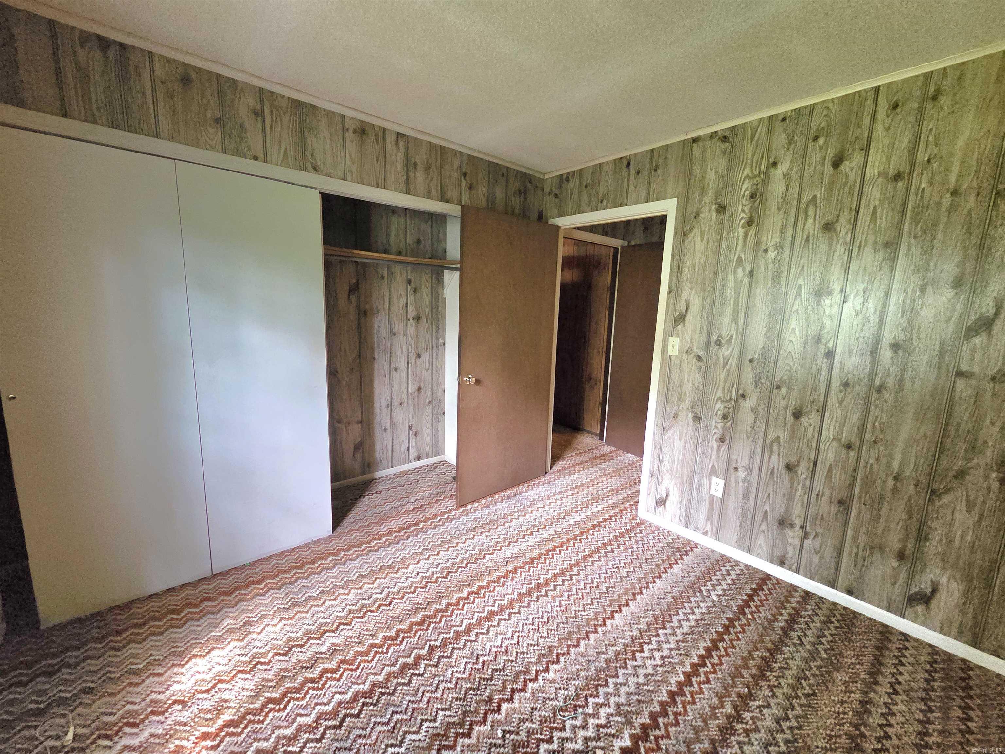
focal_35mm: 13
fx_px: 377
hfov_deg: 106.2
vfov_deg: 89.9
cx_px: 502
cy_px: 377
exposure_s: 1/60.2
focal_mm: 2.2
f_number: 2.2
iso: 1600
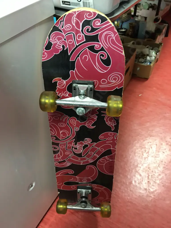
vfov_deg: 61.7
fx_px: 191
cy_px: 114
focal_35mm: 29
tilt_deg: -46.4
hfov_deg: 48.2
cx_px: 86
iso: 100
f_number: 2.2
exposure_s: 1/8
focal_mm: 4.15
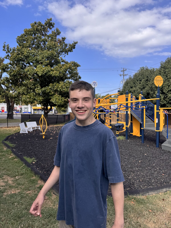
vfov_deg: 71.6
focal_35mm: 24
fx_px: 158
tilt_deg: -5.9
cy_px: 114
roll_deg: -0.5
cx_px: 86
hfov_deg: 56.8
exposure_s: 1/2174
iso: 80
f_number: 1.78
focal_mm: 6.76
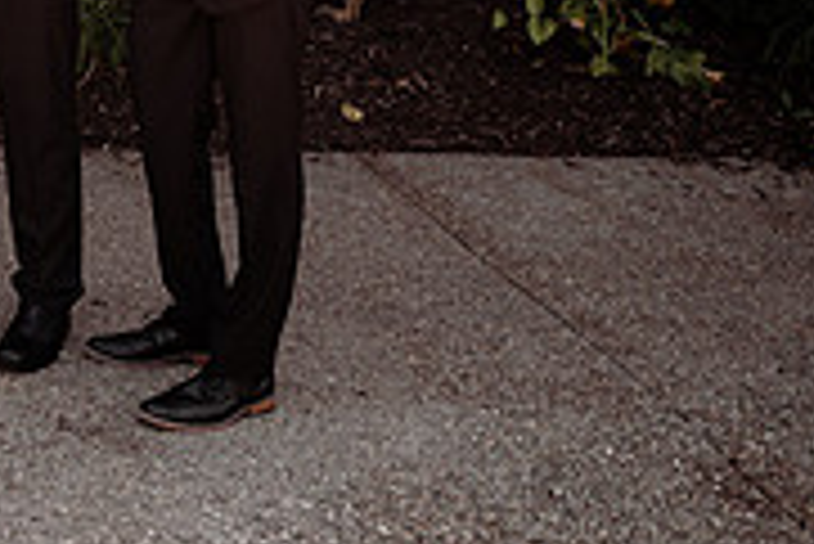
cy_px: -182
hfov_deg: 23.1
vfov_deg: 16.7
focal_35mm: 77
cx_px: -270
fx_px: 1742
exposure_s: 1/500
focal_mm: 24
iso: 125
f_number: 2.2
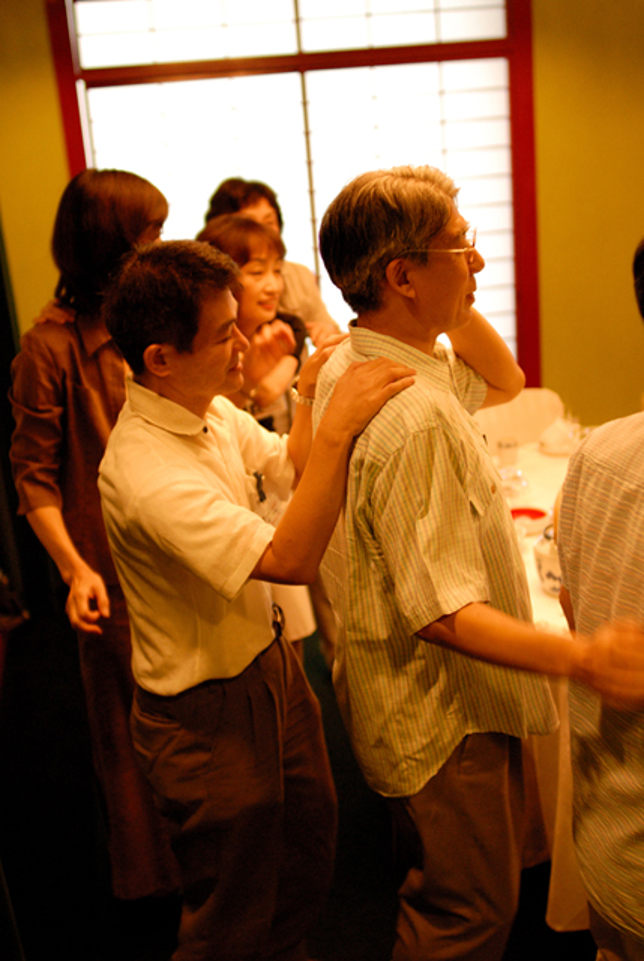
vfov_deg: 46.3
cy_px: 480
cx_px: 322
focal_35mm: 42
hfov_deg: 32.0
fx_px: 1123
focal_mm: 28
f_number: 2
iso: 800
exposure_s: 1/90
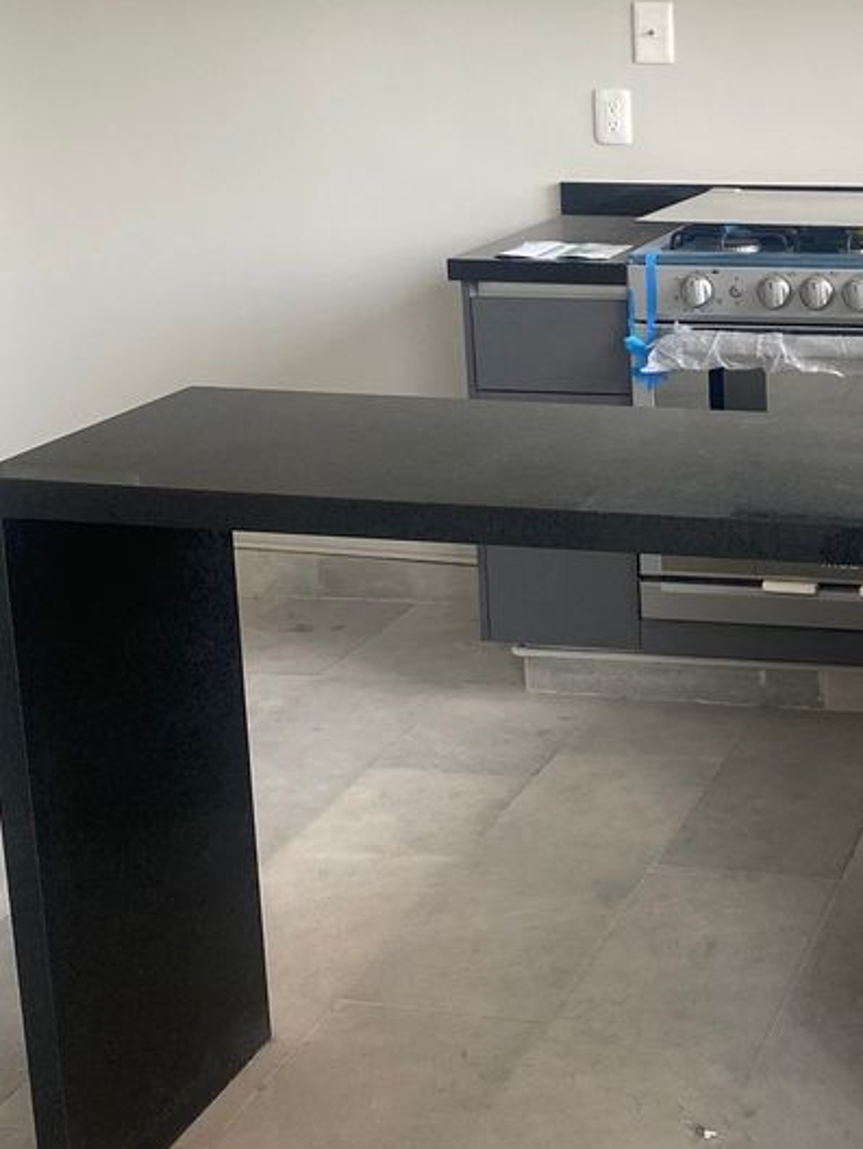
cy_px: 445
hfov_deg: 24.0
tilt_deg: -13.9
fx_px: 1960
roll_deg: +1.3
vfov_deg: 32.6
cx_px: 804
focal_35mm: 59
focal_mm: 4.25
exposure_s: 1/108
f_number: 1.8
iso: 125
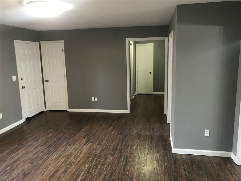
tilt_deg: -11.9
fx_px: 195
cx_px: 120
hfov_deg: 63.4
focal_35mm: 28
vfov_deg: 49.7
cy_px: 90
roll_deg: +2.7
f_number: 1.8
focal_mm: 3.99
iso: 80
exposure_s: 1/15
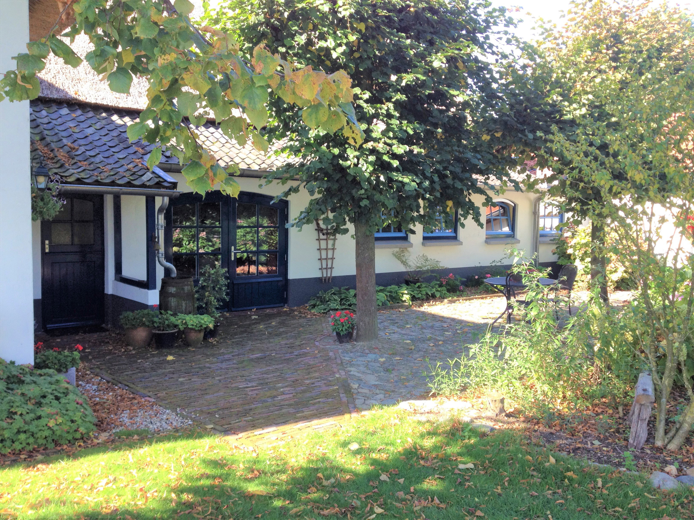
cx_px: 347
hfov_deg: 52.6
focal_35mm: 35
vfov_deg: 40.7
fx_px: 702
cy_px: 260
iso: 64
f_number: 2.4
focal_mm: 4.28
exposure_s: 1/186
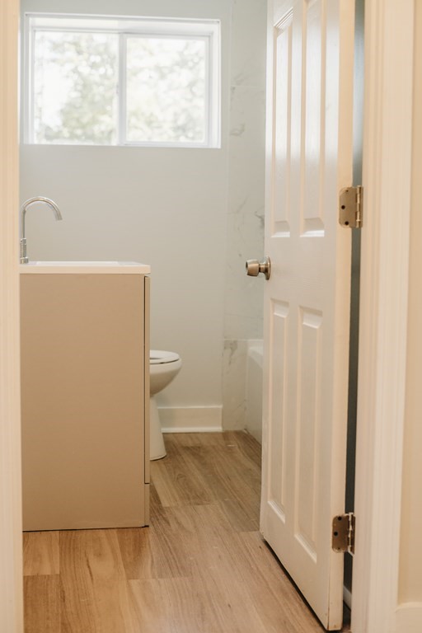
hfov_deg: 27.0
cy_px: 316
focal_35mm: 50
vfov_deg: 39.6
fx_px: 879
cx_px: 211
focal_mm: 50
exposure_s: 1/200
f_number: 3.5
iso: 100
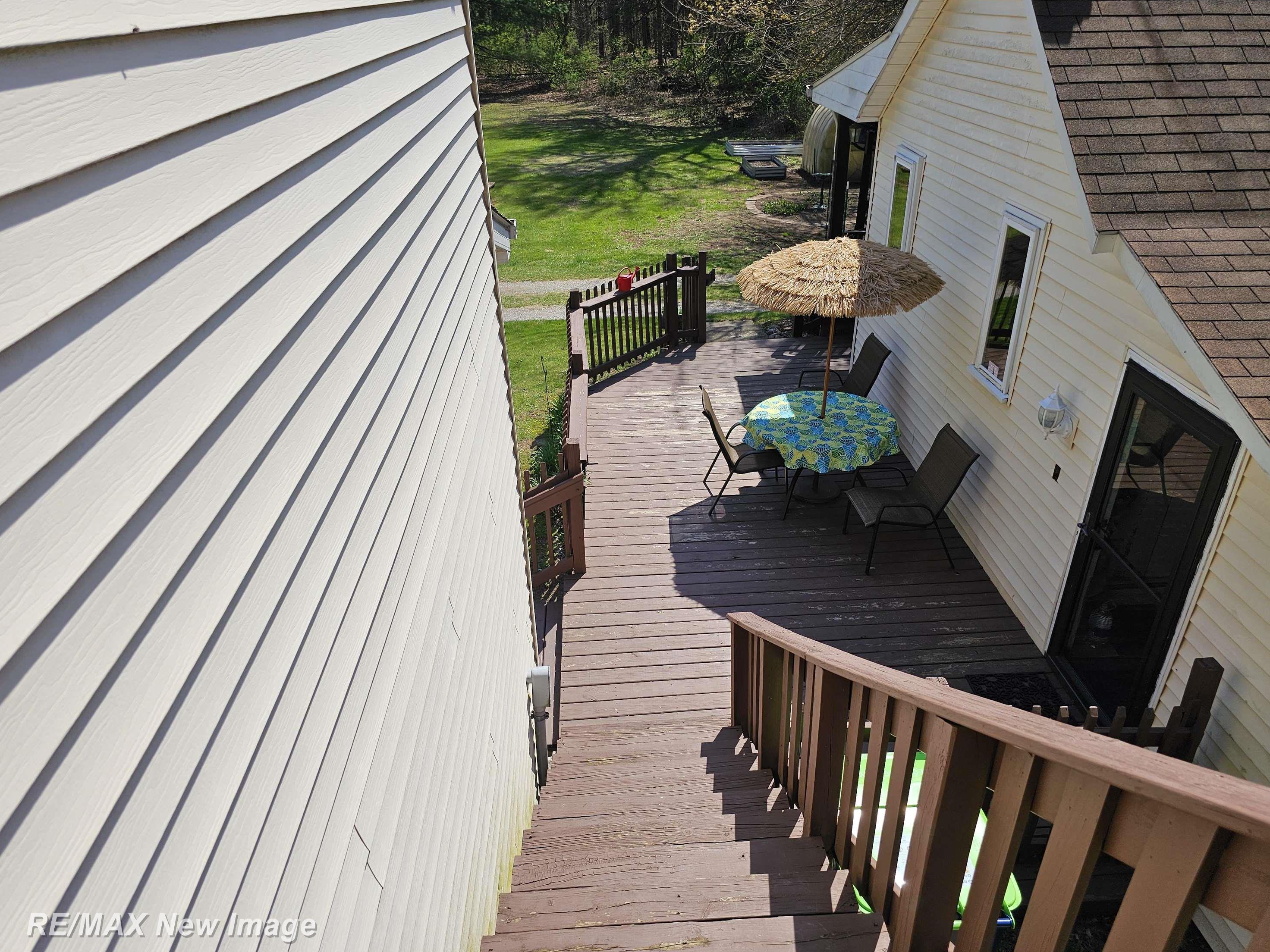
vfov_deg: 56.8
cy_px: 479
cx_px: 651
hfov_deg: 71.6
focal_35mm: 24
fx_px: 881
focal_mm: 6.3
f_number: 1.7
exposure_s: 1/1387
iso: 16
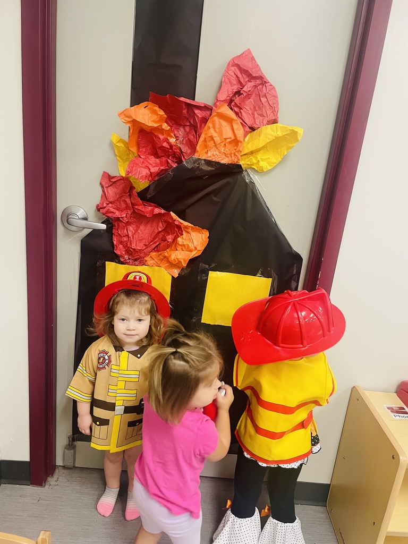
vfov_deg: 67.3
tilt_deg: -17.8
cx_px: 204
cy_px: 272
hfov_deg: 53.1
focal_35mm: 26
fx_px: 409
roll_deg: -4.4
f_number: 1.6
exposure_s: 1/60
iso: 200
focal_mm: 4.2
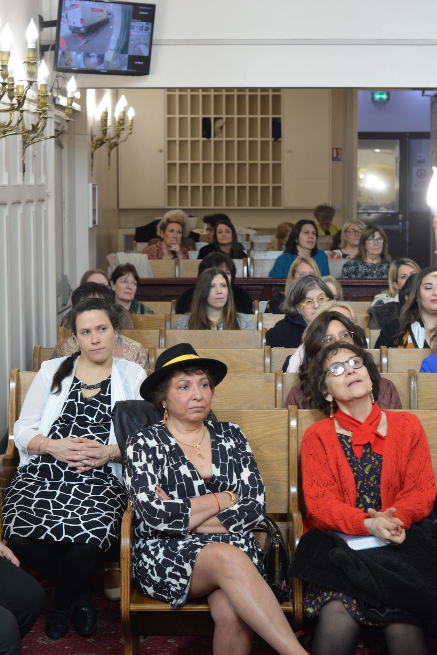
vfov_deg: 27.0
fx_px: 1366
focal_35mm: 75
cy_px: 328
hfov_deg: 18.2
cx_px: 218
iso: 720
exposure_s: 1/60
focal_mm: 50
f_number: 4
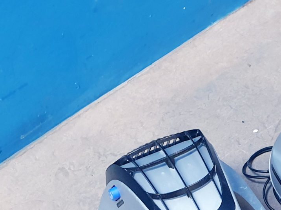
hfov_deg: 20.2
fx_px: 755
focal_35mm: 93
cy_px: 356
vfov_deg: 14.3
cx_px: 305
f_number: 2.4
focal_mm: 4.3
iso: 250
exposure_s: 1/25
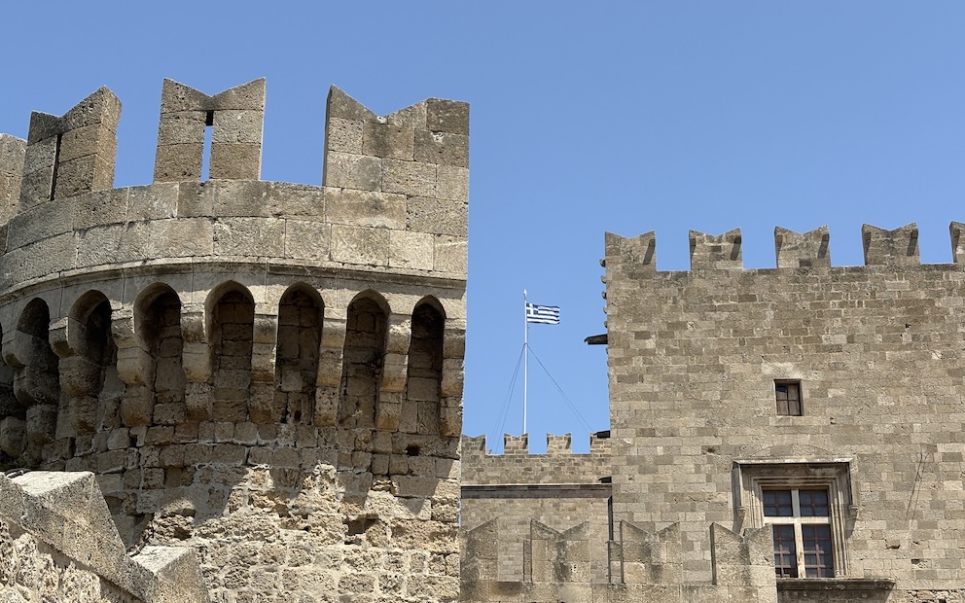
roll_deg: -0.1
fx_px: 1473
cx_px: 477
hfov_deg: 36.3
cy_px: 278
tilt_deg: +22.8
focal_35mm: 56
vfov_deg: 23.1
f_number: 1.6
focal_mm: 5.96
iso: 40
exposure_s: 1/3279
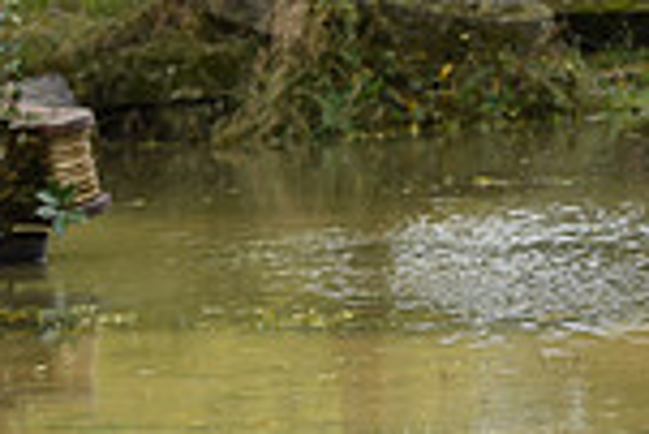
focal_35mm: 421
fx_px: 7597
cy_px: -271
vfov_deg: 3.3
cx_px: 1152
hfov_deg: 4.8
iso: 800
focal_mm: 110
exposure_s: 1/1250
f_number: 4.5
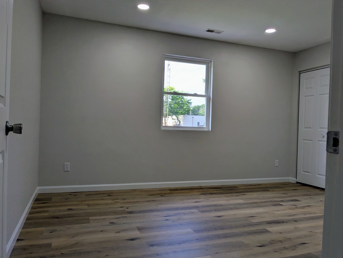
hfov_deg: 65.3
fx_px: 268
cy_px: 129
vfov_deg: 51.4
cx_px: 172
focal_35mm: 27
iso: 106
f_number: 1.73
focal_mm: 4.38
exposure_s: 1/459
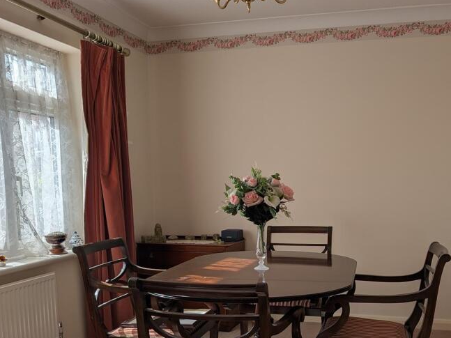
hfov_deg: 48.5
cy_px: 254
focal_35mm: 38
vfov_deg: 36.8
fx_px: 495
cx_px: 284
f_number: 1.68
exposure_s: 1/484
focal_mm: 6.9
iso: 19
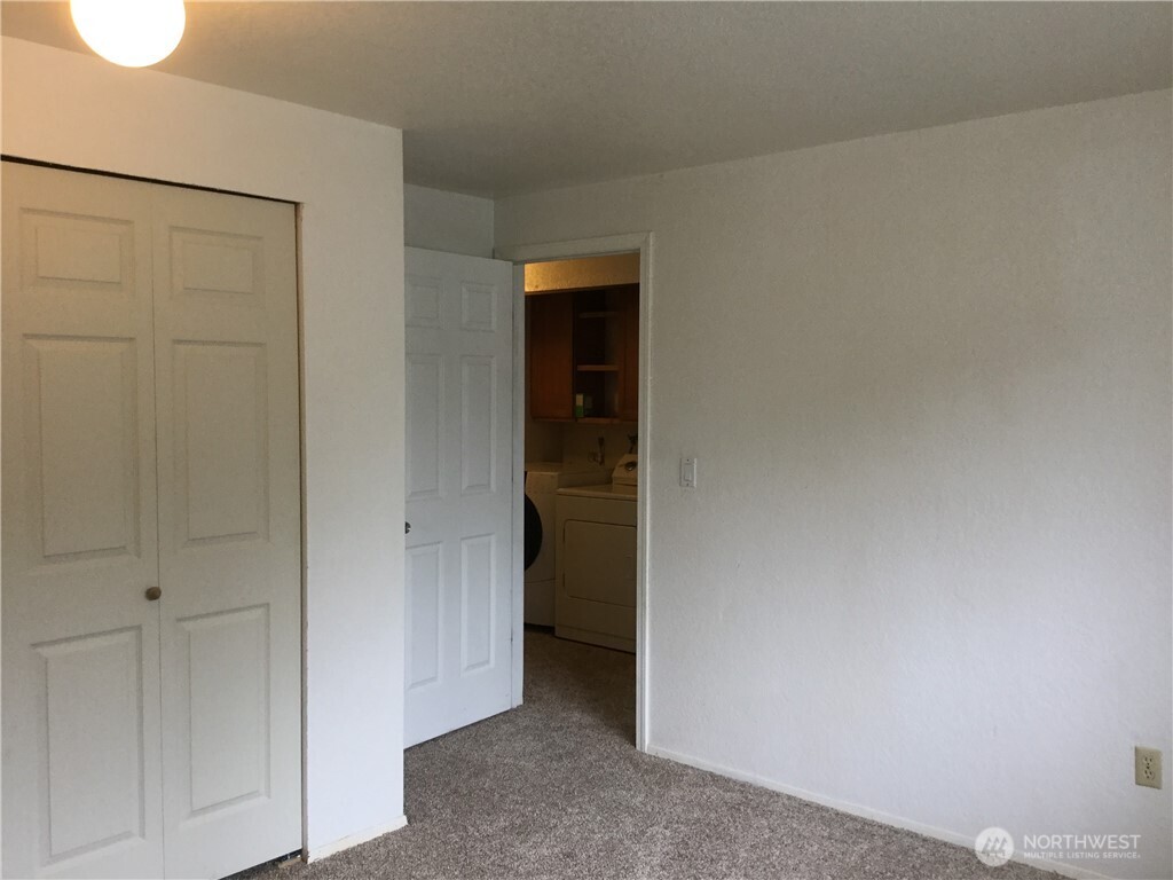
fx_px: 1050
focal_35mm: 31
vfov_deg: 45.4
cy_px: 440
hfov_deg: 58.4
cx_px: 586
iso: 64
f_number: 2.4
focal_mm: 3.3
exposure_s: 1/30
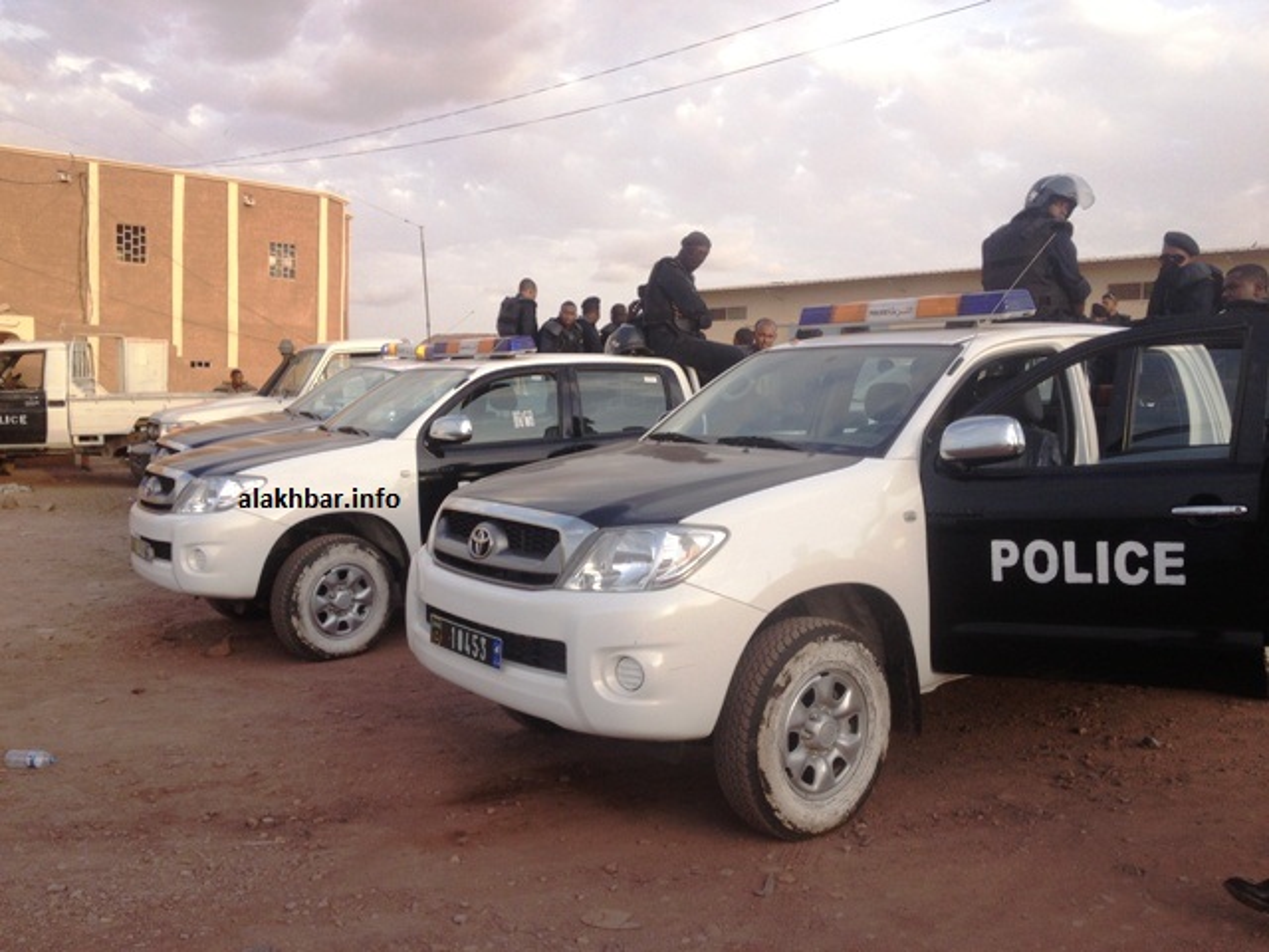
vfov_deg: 40.7
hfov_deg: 52.6
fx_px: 1283
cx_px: 634
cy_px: 476
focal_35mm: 35
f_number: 2.4
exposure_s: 1/378
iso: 50
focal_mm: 4.28
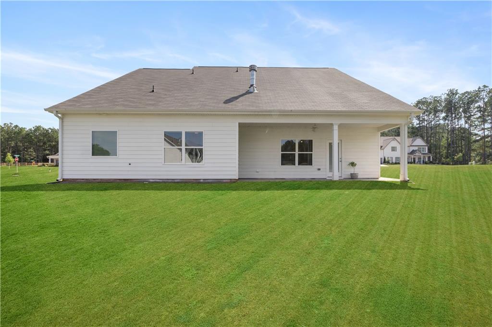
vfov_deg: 72.0
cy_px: 164
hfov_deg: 95.0
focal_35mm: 16
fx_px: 225
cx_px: 246
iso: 400
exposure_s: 1/800
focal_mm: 11
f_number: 8
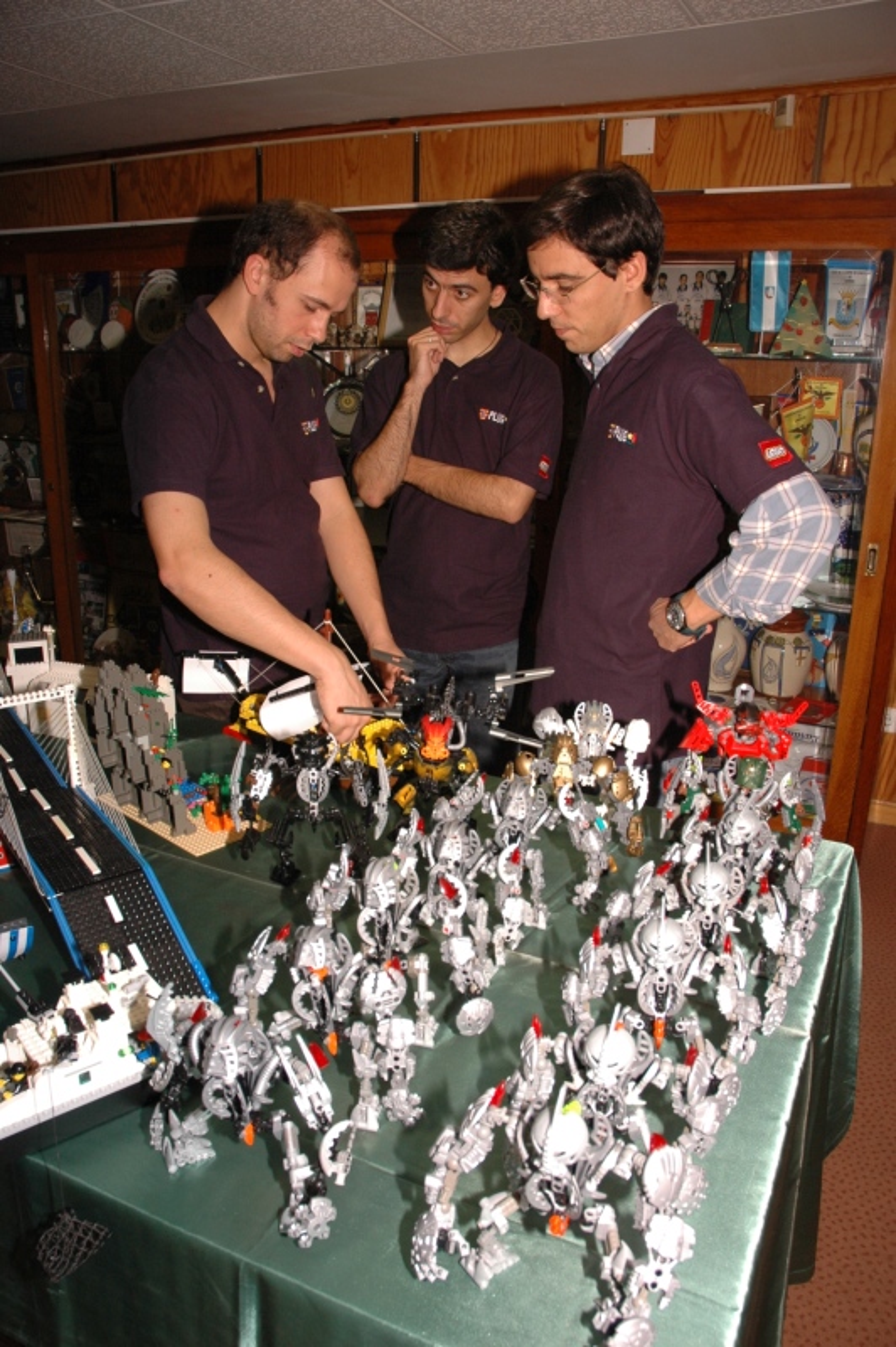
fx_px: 1010
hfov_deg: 47.9
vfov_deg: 67.4
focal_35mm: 27
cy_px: 674
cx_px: 448
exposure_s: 1/125
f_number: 7.1
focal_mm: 18
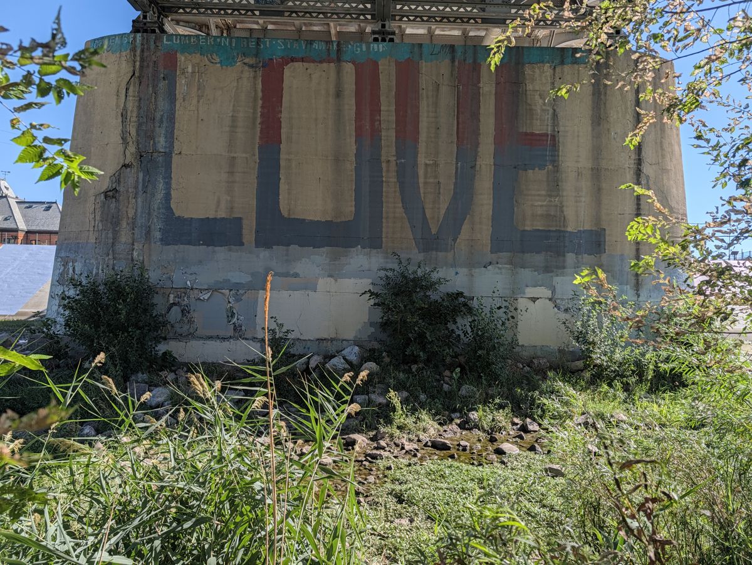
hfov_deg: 71.6
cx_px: 376
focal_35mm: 24
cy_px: 282
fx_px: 522
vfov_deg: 56.8
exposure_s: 1/1203
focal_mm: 6.9
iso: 22
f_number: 1.68
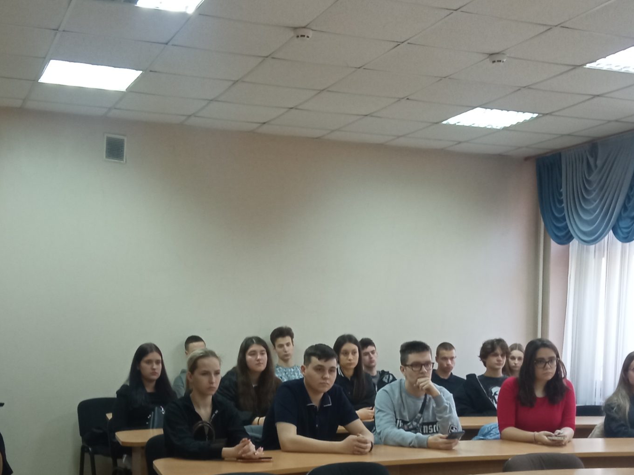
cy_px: 411
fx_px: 934
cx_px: 336
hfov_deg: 37.5
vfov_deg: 27.7
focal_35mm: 51
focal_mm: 3.79
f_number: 2.2
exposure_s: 1/33.3
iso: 437
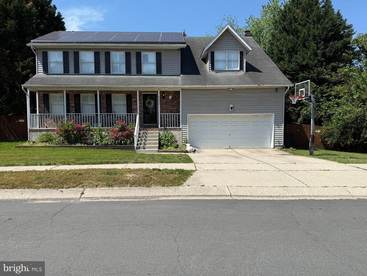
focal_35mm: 24
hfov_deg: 71.6
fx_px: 254
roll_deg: +0.4
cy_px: 138
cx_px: 184
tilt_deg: -2.5
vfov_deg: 56.8
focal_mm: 6.76
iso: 80
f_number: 1.78
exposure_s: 1/5319
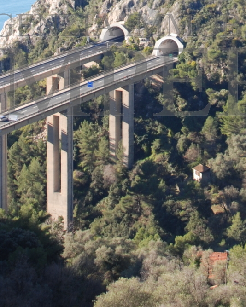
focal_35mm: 173
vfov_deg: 10.9
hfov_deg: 8.9
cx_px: 162
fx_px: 1574
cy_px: -81
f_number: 5.6
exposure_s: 1/160
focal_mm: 32
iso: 100
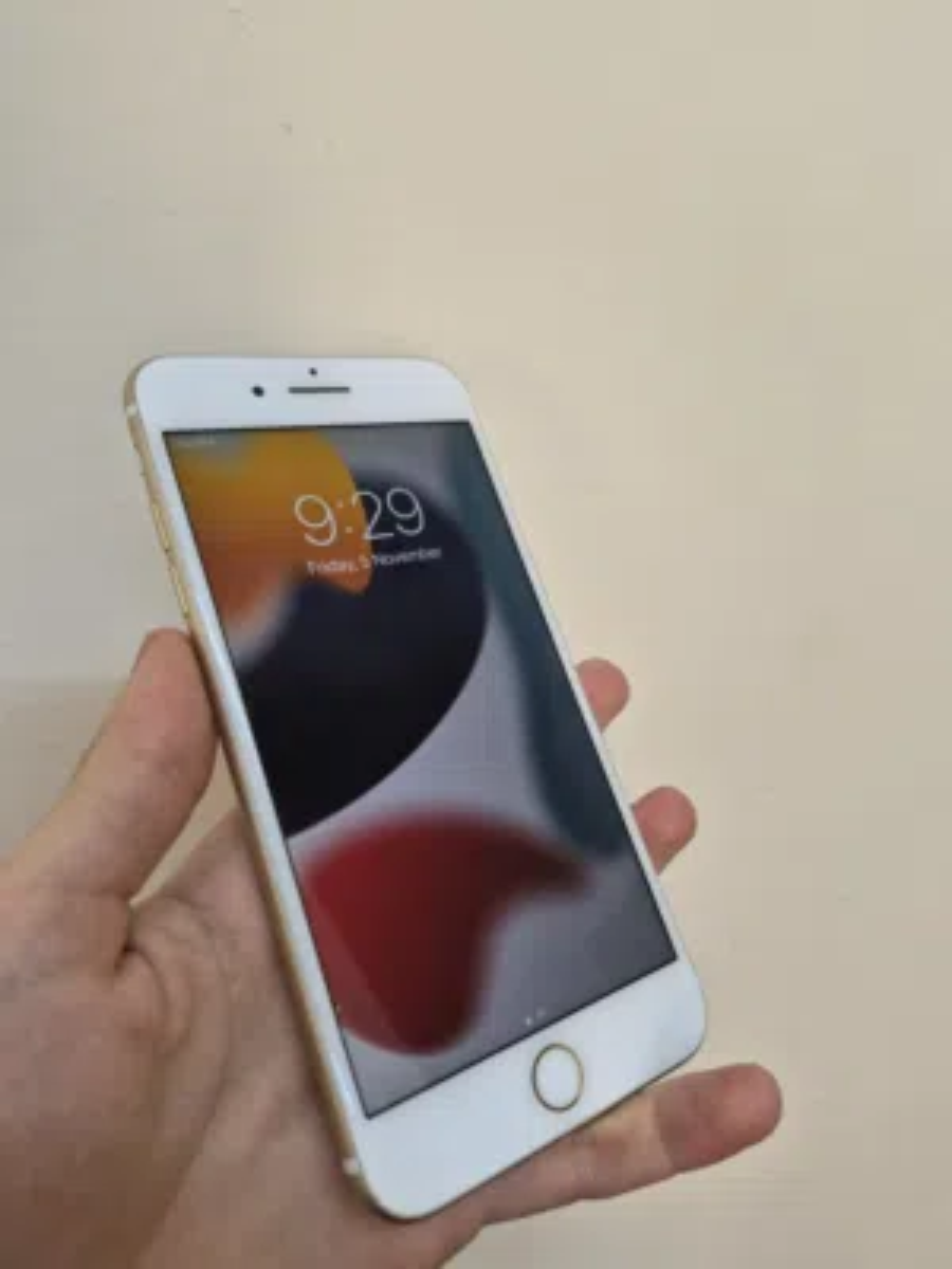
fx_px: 843
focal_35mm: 23
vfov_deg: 73.9
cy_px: 634
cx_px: 476
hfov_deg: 58.9
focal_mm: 5.4
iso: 125
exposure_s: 1/100
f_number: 1.8
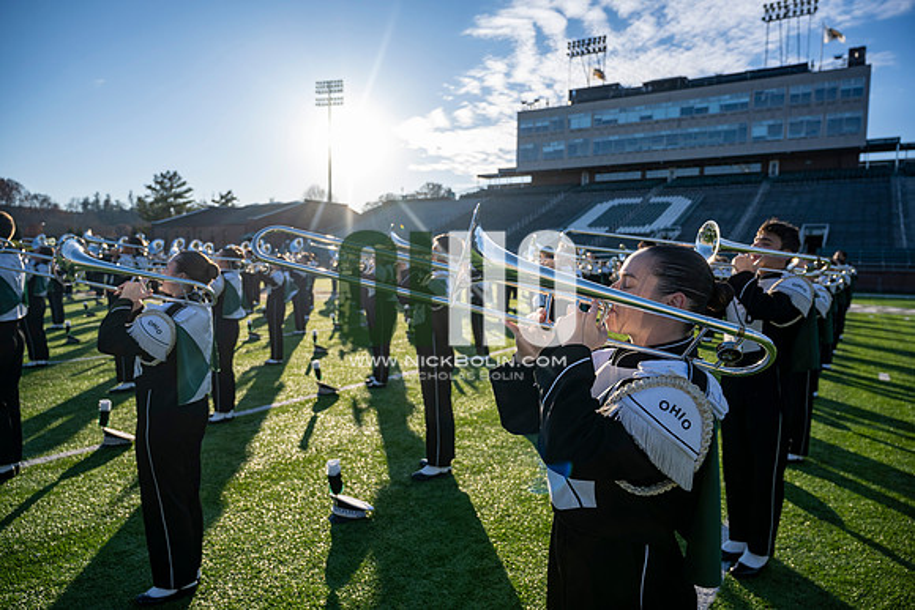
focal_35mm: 24
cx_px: 458
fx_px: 610
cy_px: 305
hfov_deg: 73.7
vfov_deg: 53.2
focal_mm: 24
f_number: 4
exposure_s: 1/800
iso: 80
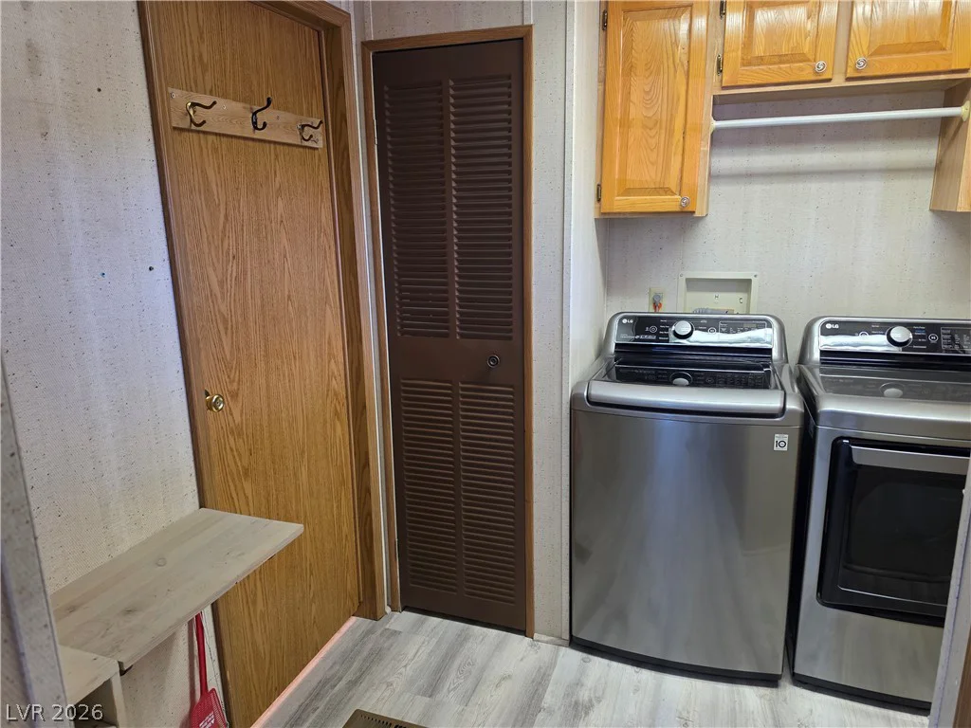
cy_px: 364
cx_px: 486
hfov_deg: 73.9
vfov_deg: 58.9
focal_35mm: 23
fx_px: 645
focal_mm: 6.5
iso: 200
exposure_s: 1/120
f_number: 1.4
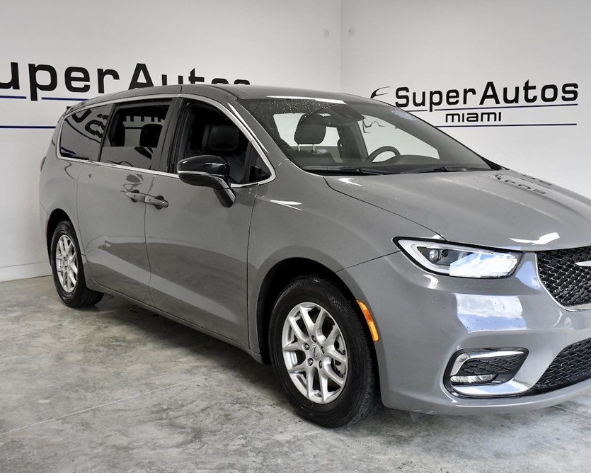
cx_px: 326
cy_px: 235
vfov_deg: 39.2
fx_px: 665
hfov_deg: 47.9
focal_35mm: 38
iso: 2500
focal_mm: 22
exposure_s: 1/1000
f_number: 5
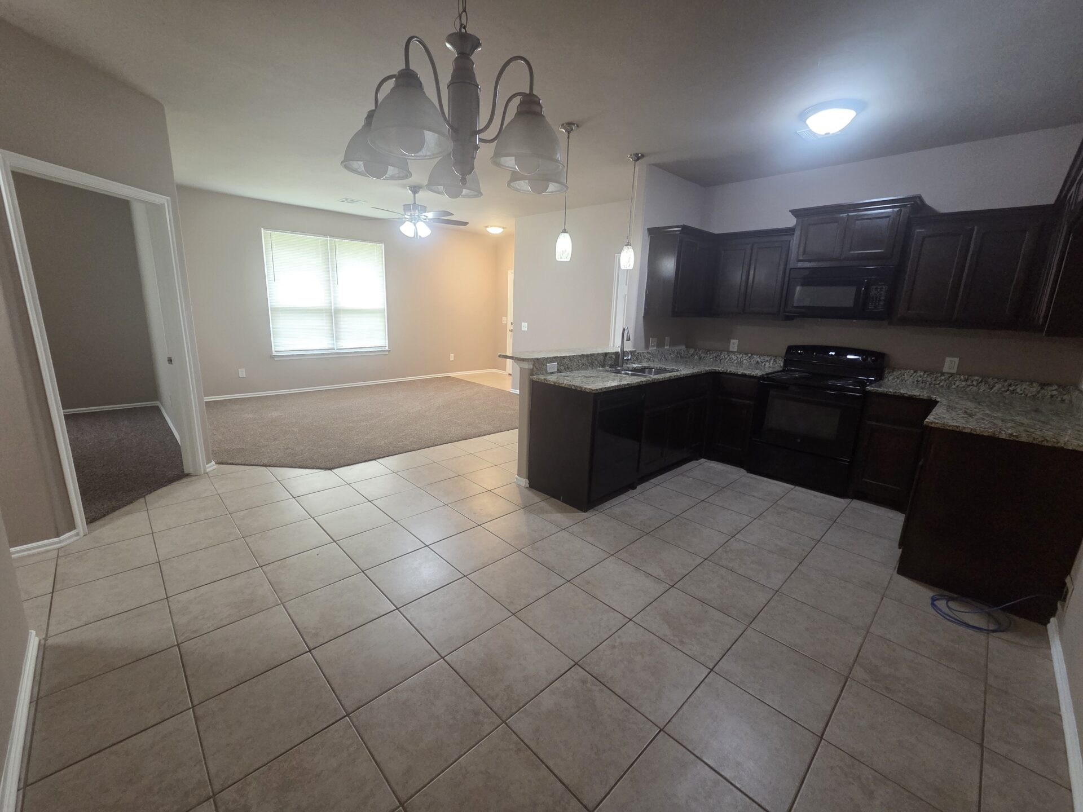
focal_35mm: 13
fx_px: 407
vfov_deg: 89.9
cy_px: 406
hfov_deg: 106.2
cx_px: 542
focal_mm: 2.2
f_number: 2.2
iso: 500
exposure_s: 1/60
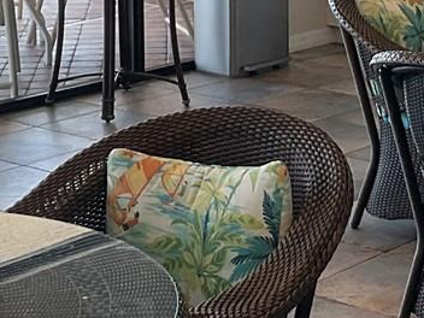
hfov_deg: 14.8
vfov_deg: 11.1
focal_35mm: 132
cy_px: -36
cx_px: 384
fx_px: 1617
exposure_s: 1/120
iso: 32
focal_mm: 3
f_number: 1.8
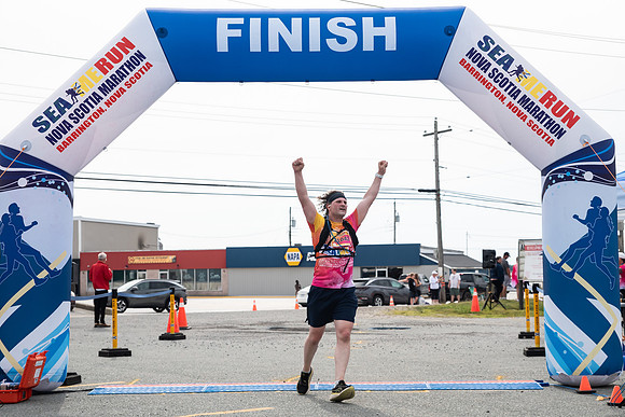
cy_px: 240
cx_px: 340
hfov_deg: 31.2
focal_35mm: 64
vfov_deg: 21.1
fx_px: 1120
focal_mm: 56
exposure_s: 1/3200
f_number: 4
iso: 800
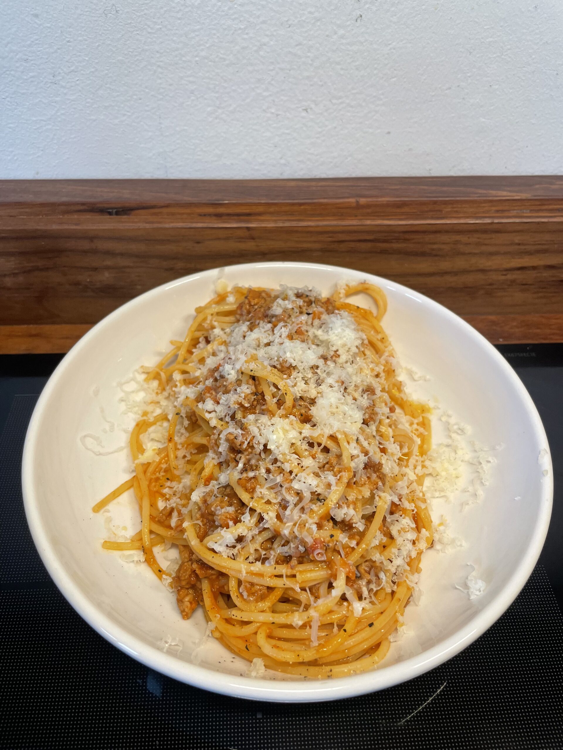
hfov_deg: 53.1
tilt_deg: -46.4
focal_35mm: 26
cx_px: 282
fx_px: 564
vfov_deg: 67.3
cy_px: 375
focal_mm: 4.2
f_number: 1.6
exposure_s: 1/104
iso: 125
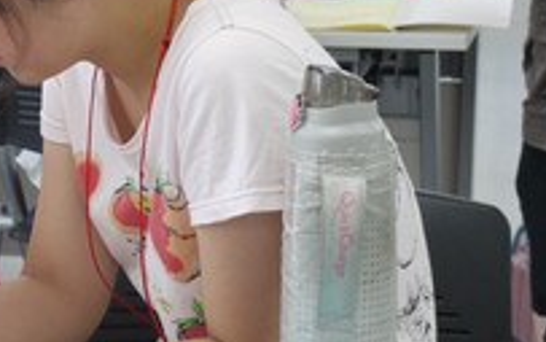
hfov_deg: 10.4
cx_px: -102
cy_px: 77
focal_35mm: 198
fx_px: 2947
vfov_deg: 6.6
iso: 400
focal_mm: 38
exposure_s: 1/50
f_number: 5.6
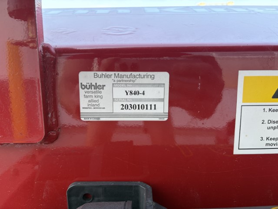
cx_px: 139
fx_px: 209
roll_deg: +1.1
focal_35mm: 26
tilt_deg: -14.7
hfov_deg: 67.3
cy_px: 104
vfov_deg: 53.1
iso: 50
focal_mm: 5.96
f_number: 1.6
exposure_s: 1/173
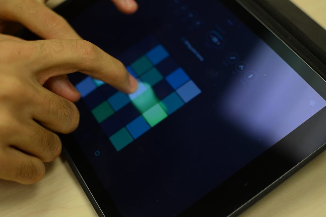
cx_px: 163
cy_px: 108
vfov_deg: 25.8
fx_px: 475
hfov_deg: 37.8
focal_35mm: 52
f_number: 1.8
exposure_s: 1/100
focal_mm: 35
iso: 125
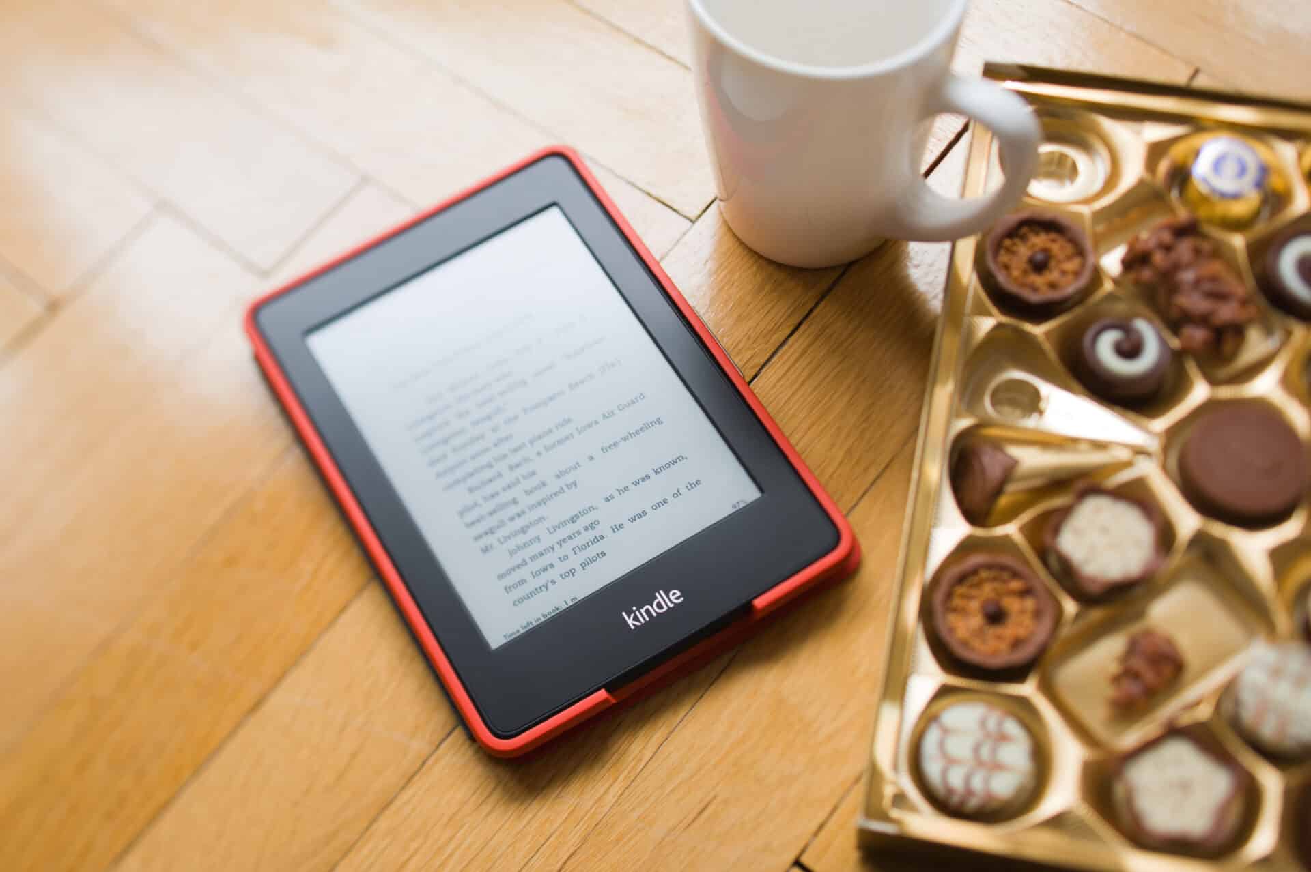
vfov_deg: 29.8
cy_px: 436
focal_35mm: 45
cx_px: 656
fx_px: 1638
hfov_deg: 43.6
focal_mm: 45
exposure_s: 1/160
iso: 400
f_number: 4.2
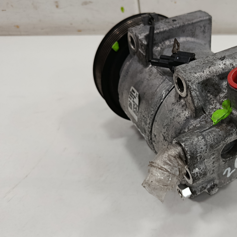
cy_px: 128
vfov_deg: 47.2
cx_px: 189
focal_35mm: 35
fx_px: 271
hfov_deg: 44.9
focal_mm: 5.24
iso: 937
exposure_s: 1/100
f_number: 1.7
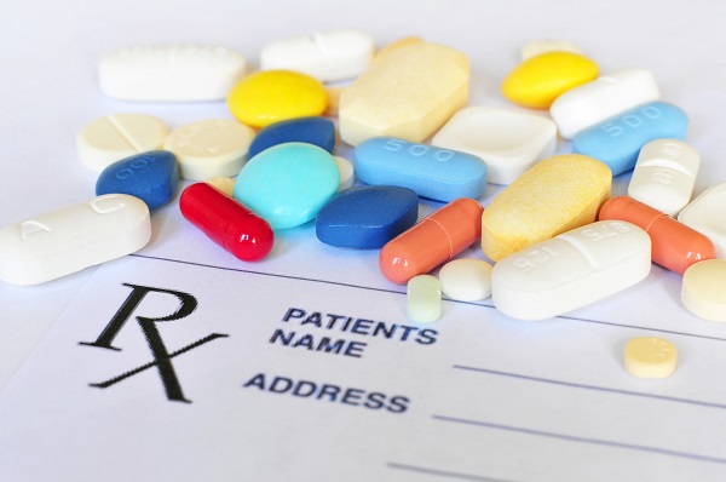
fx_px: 1510
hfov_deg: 27.0
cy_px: 241
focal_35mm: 75
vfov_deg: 18.1
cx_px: 363
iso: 200
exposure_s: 1/4
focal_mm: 50
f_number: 11
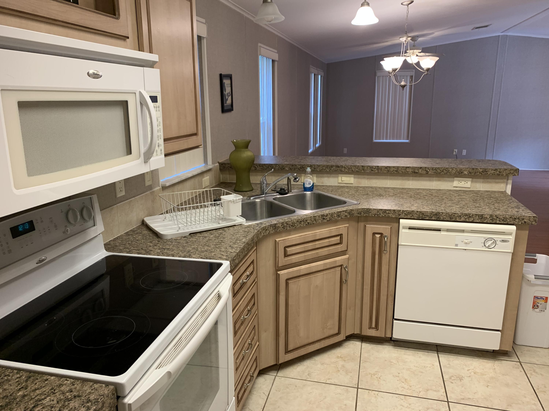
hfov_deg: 67.3
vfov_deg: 53.1
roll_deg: +0.2
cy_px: 206
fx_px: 412
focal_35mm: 26
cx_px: 274
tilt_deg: -13.0
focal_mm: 4.25
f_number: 1.8
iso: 80
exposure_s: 1/60
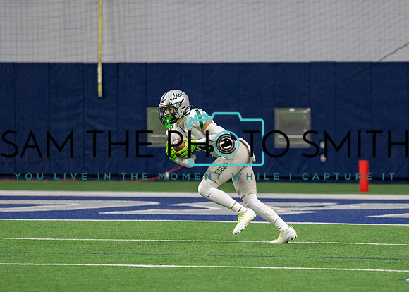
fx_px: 3629
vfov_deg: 4.6
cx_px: 285
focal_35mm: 313
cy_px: 151
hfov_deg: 6.4
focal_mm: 185
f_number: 2.8
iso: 2500
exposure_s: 1/1000
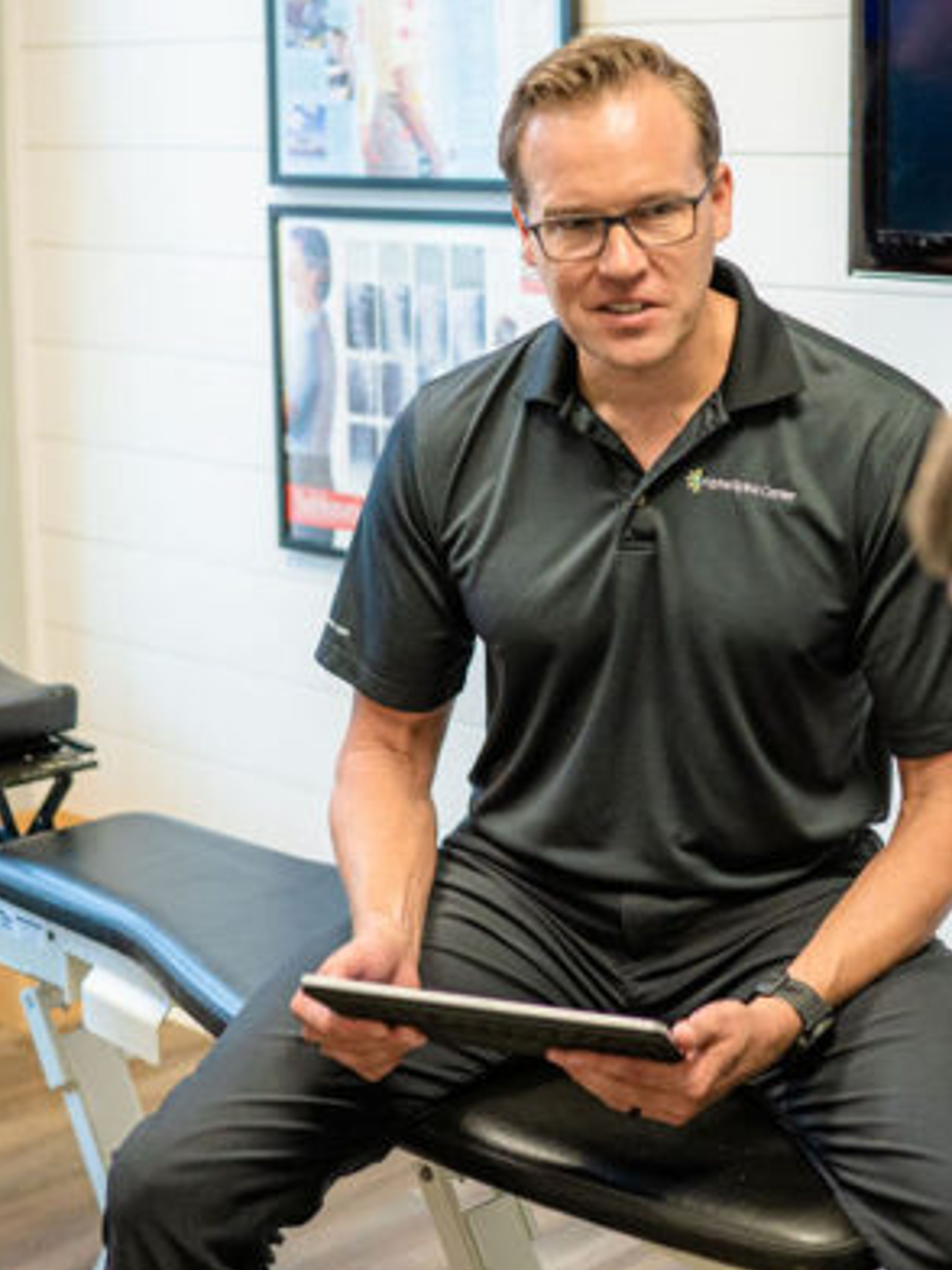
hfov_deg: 22.2
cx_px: 563
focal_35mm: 66
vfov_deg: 29.3
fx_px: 2420
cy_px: 515
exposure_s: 1/800
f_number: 2
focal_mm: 35
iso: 1600
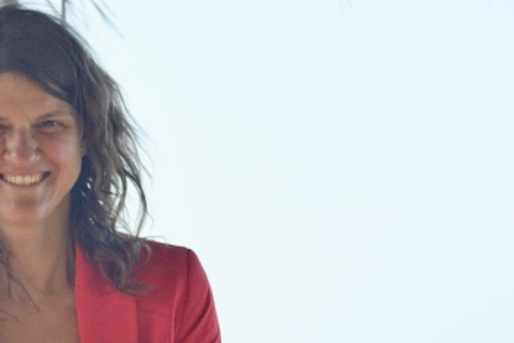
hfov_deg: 8.5
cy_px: 245
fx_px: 3412
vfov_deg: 5.7
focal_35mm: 239
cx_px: -53
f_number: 5.6
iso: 180
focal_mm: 70
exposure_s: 1/500
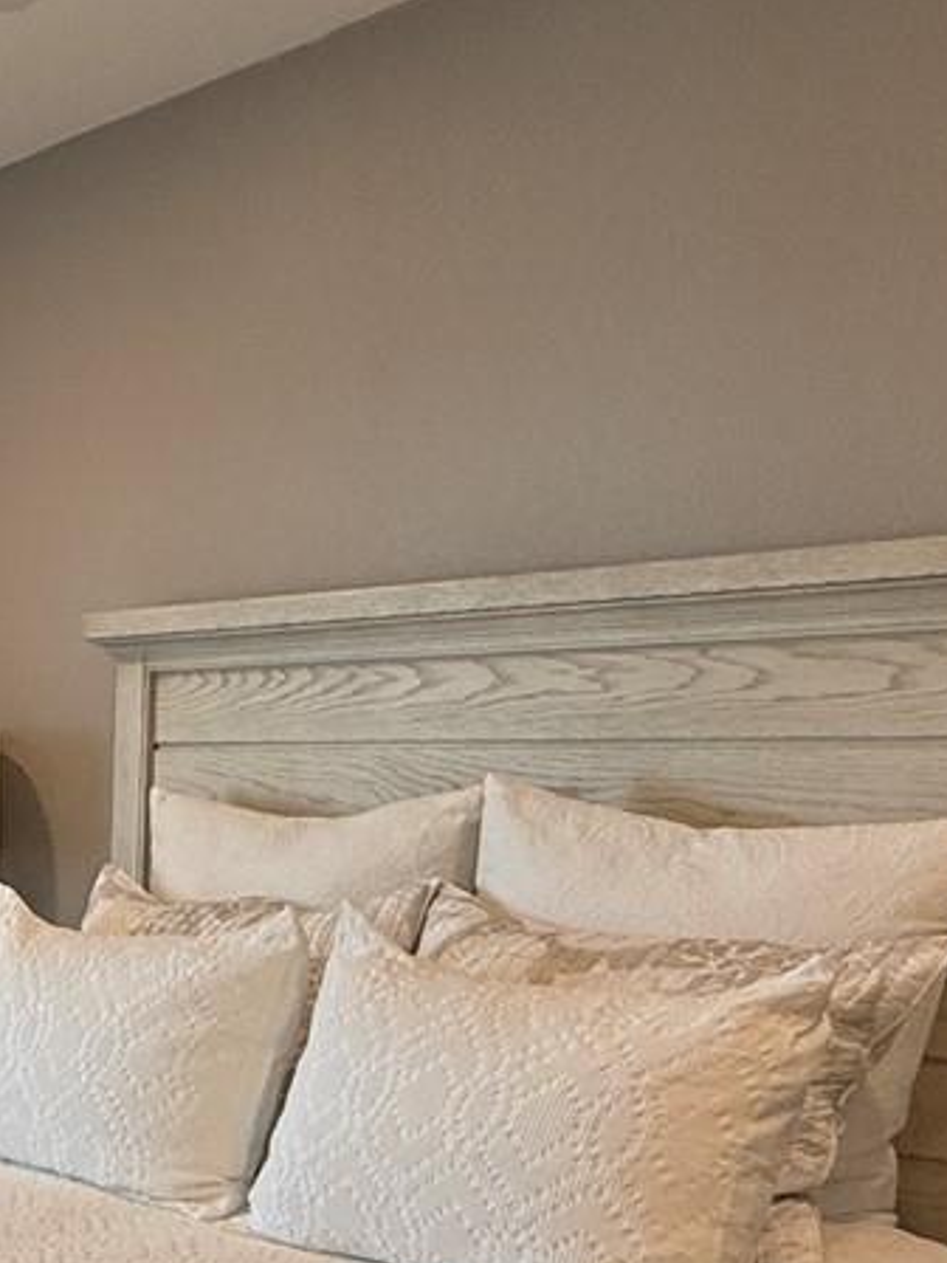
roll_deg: +3.9
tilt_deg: -17.5
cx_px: -369
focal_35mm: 50
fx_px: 1824
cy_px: 1274
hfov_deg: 24.4
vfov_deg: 34.6
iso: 160
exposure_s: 1/120
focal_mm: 2.22
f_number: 2.2
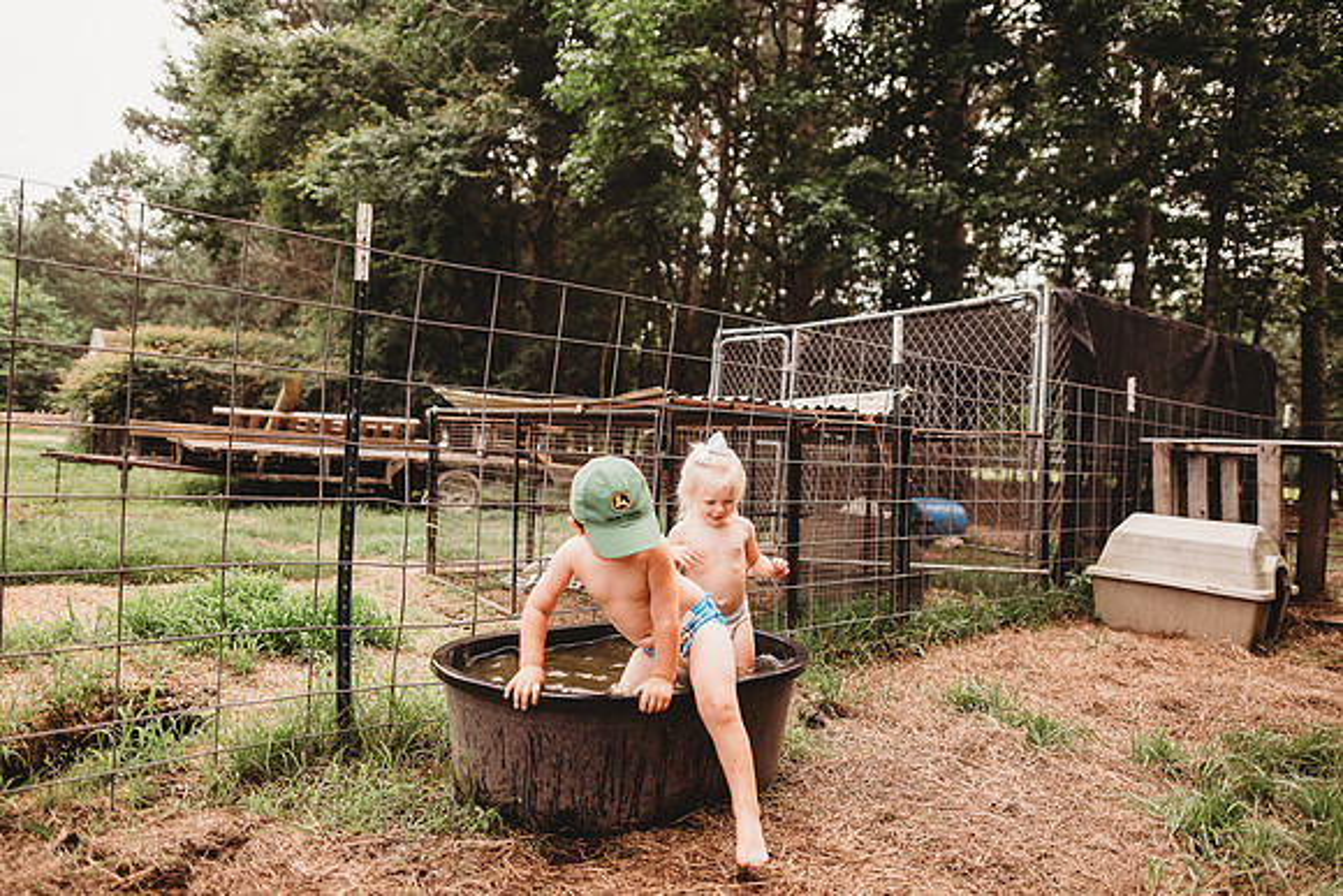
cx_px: 672
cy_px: 448
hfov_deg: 73.7
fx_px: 896
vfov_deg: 53.2
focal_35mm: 24
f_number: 2.2
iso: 100
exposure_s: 1/400
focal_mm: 24
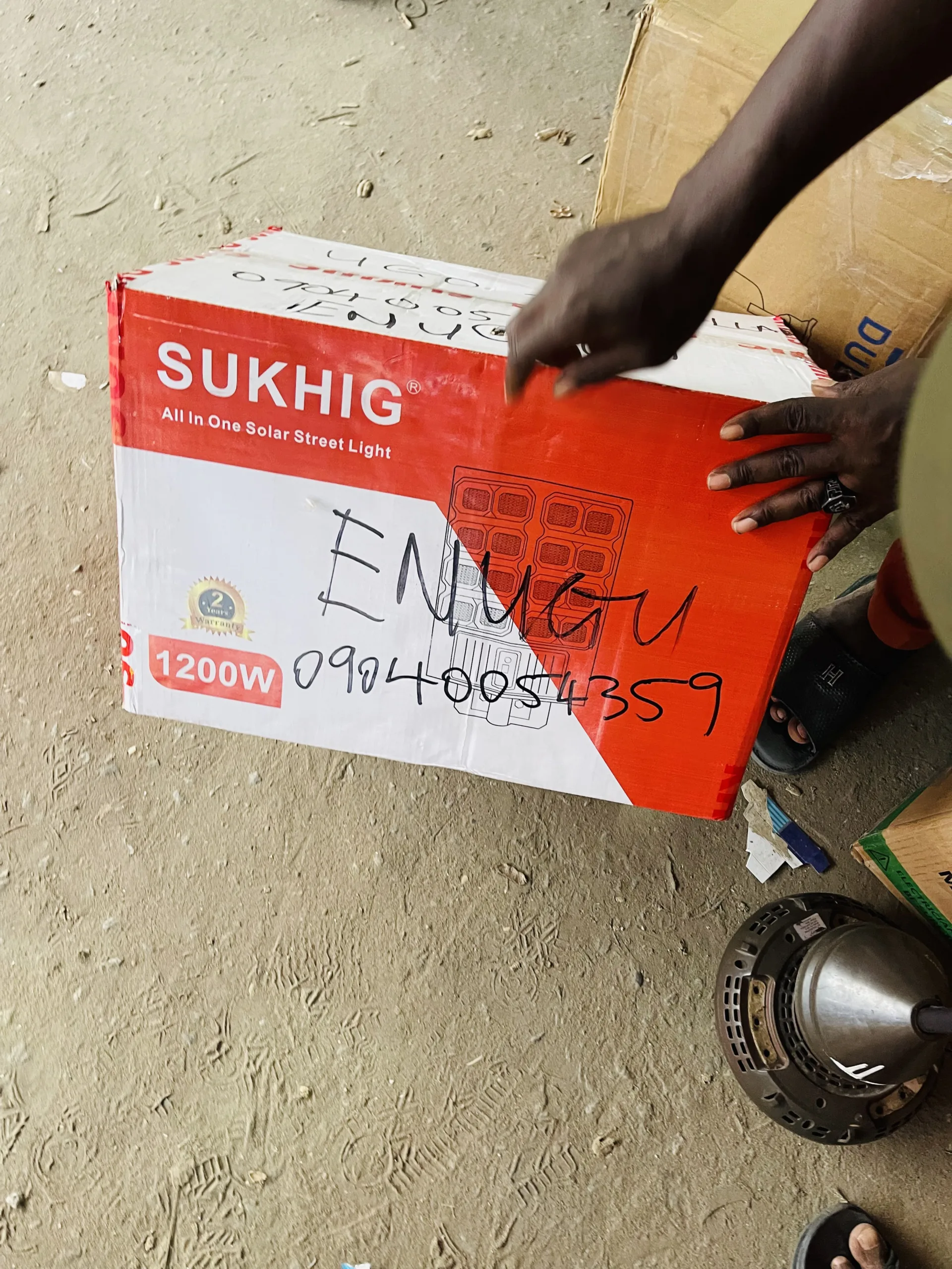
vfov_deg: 69.4
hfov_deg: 54.9
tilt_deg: -68.7
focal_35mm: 25
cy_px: 634
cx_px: 476
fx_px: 917
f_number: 1.6
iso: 250
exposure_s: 1/58
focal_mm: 5.1
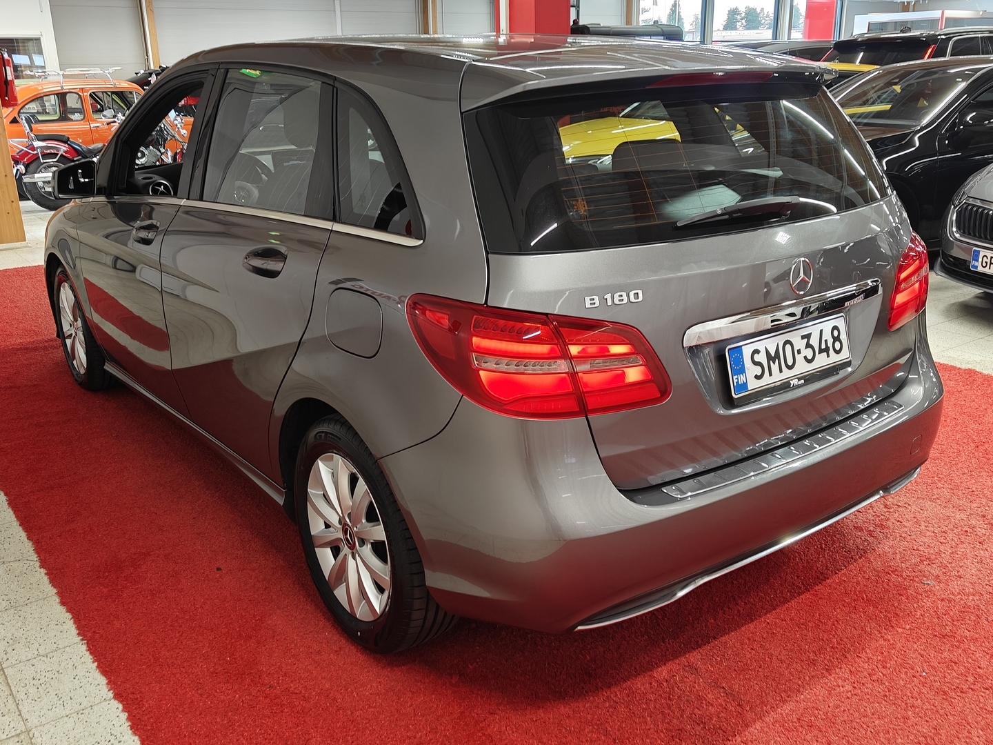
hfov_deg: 55.4
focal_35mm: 33
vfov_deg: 42.9
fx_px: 947
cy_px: 372
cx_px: 496
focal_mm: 5.59
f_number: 1.8
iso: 64
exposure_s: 1/55
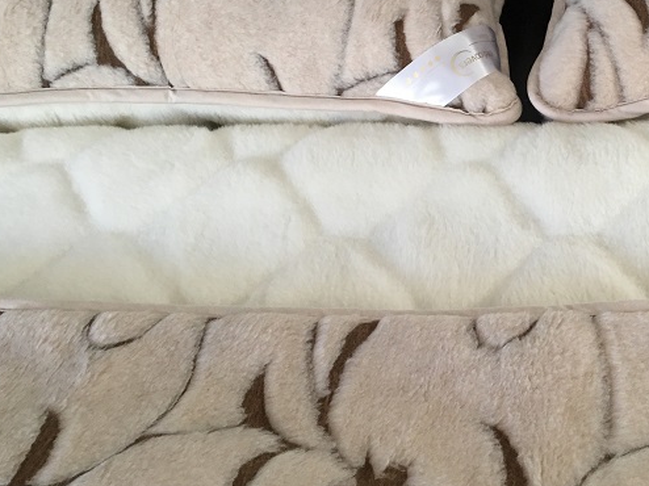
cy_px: 219
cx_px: 490
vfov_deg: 30.8
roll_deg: +3.1
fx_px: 881
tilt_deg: -44.6
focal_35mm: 47
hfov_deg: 39.3
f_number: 2.2
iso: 125
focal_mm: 4.15
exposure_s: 1/33
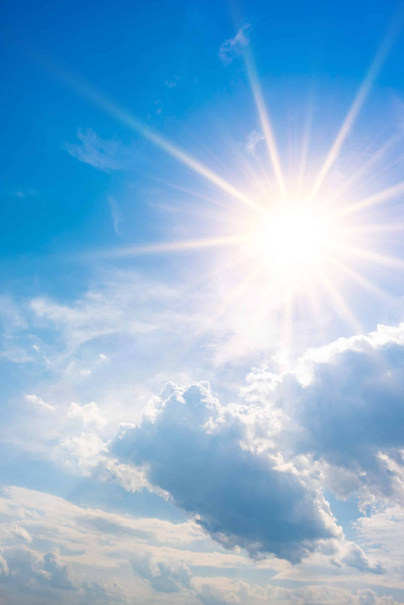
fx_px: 404
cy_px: 302
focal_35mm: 24
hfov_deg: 53.2
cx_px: 202
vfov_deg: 73.7
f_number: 16
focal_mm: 24
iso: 64
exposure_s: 1/160
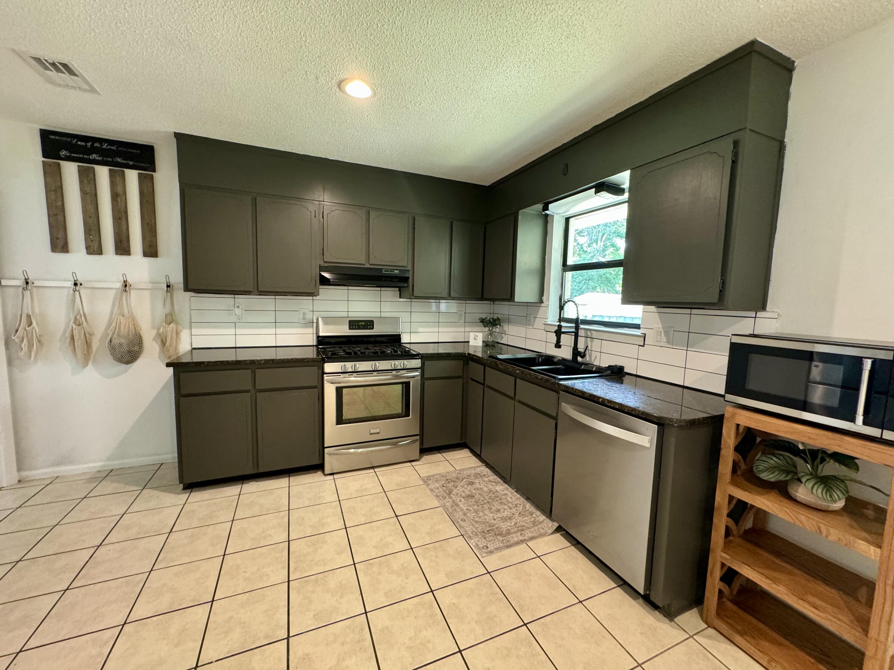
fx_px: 362
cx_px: 447
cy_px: 335
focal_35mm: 14
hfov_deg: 102.1
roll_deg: -1.1
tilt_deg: -6.3
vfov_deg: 85.7
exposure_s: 1/60
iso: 640
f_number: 2.2
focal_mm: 2.22
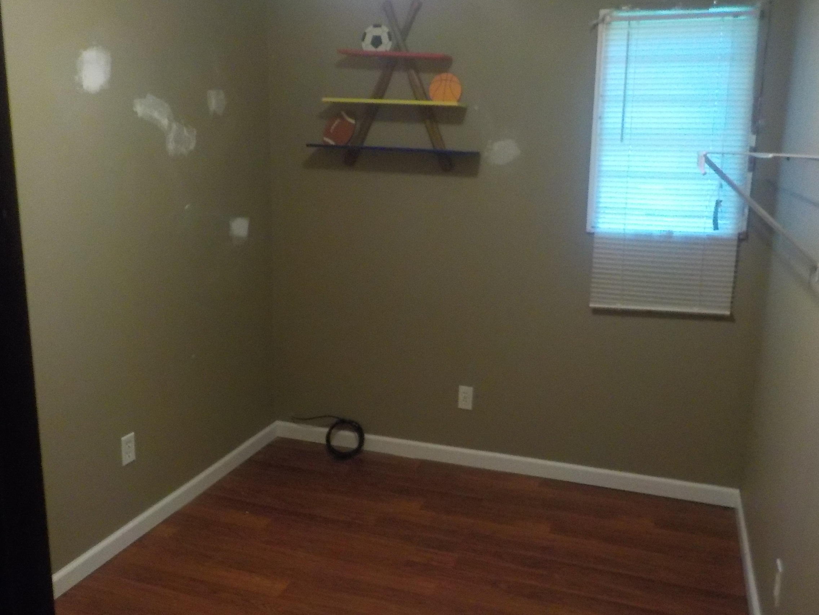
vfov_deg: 46.8
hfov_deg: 60.0
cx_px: 410
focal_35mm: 30
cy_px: 308
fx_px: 710
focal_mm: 4.1
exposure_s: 1/15
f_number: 3.3
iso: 800
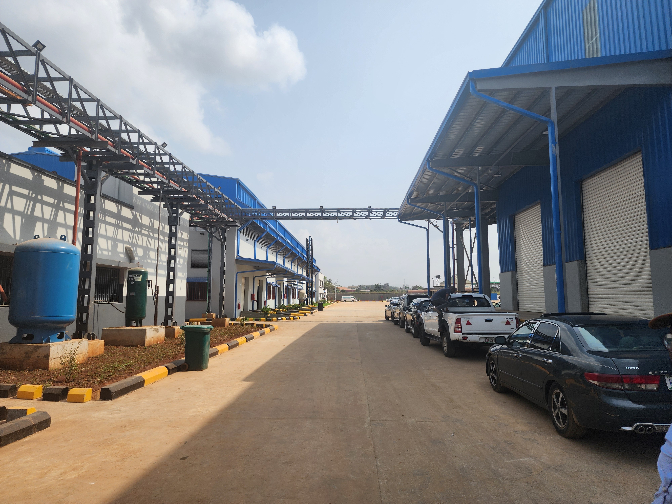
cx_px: 336
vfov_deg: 58.9
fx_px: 446
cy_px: 252
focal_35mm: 23
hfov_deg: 73.9
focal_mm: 6.4
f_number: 1.8
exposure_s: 1/1290
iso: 12
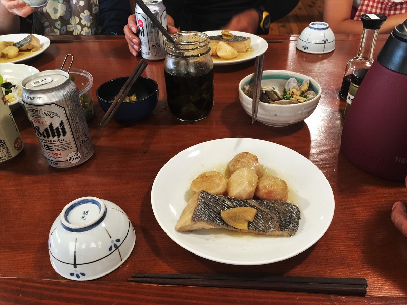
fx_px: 341
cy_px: 152
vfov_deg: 48.2
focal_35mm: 29
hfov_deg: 61.7
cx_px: 204
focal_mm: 4.15
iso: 40
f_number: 2.2
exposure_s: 1/15
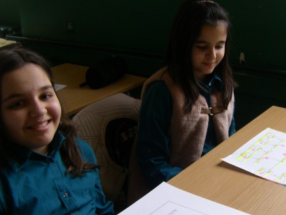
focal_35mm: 52
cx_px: 186
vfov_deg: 27.9
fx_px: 430
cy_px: 137
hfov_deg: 36.5
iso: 100
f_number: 3.5
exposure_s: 1/50
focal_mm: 6.3
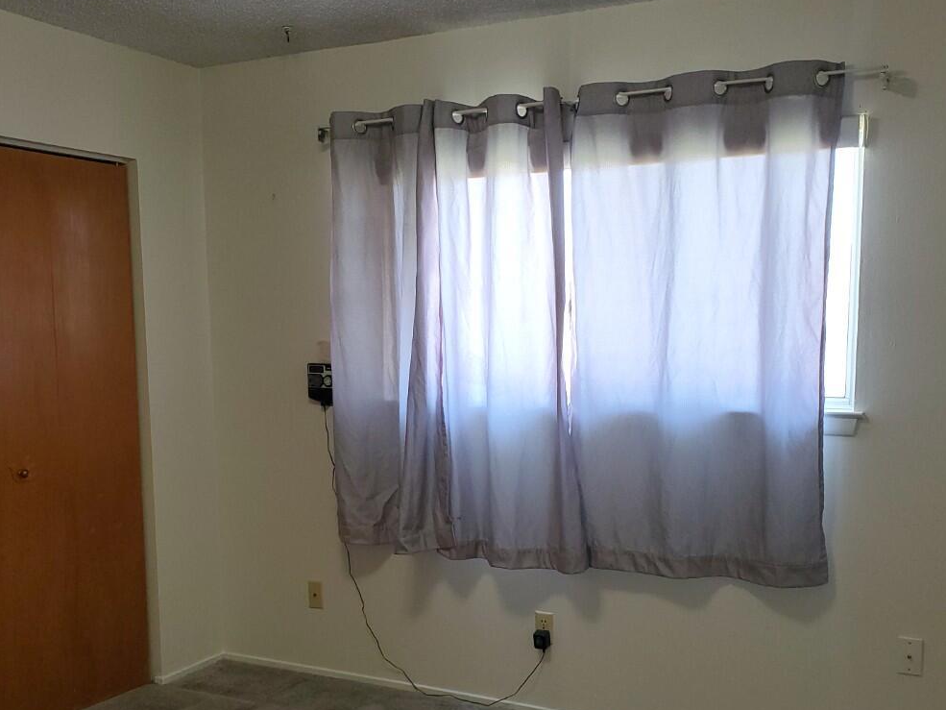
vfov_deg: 37.3
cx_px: 473
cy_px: 473
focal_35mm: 38
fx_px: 1039
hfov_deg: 49.0
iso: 100
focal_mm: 4.3
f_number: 2.4
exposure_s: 1/60
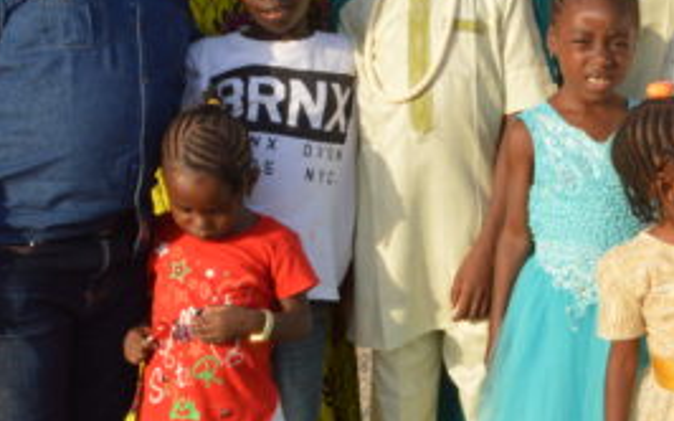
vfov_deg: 13.5
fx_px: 1781
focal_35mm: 97
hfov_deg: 20.7
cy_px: 164
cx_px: 687
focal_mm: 22
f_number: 16
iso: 400
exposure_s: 1/125
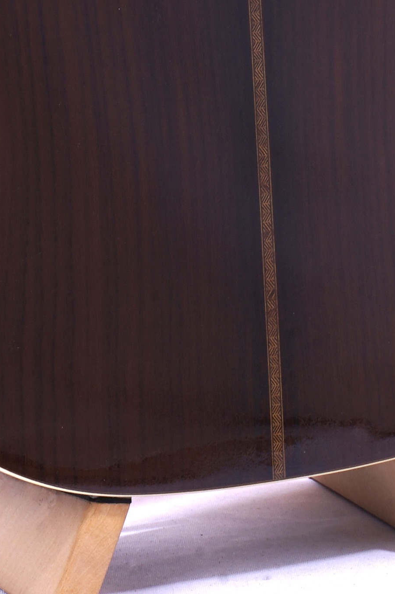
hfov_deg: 4.2
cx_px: 127
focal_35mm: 331
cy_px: -639
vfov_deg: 6.1
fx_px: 5450
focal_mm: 75
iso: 100
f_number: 22
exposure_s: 1/50
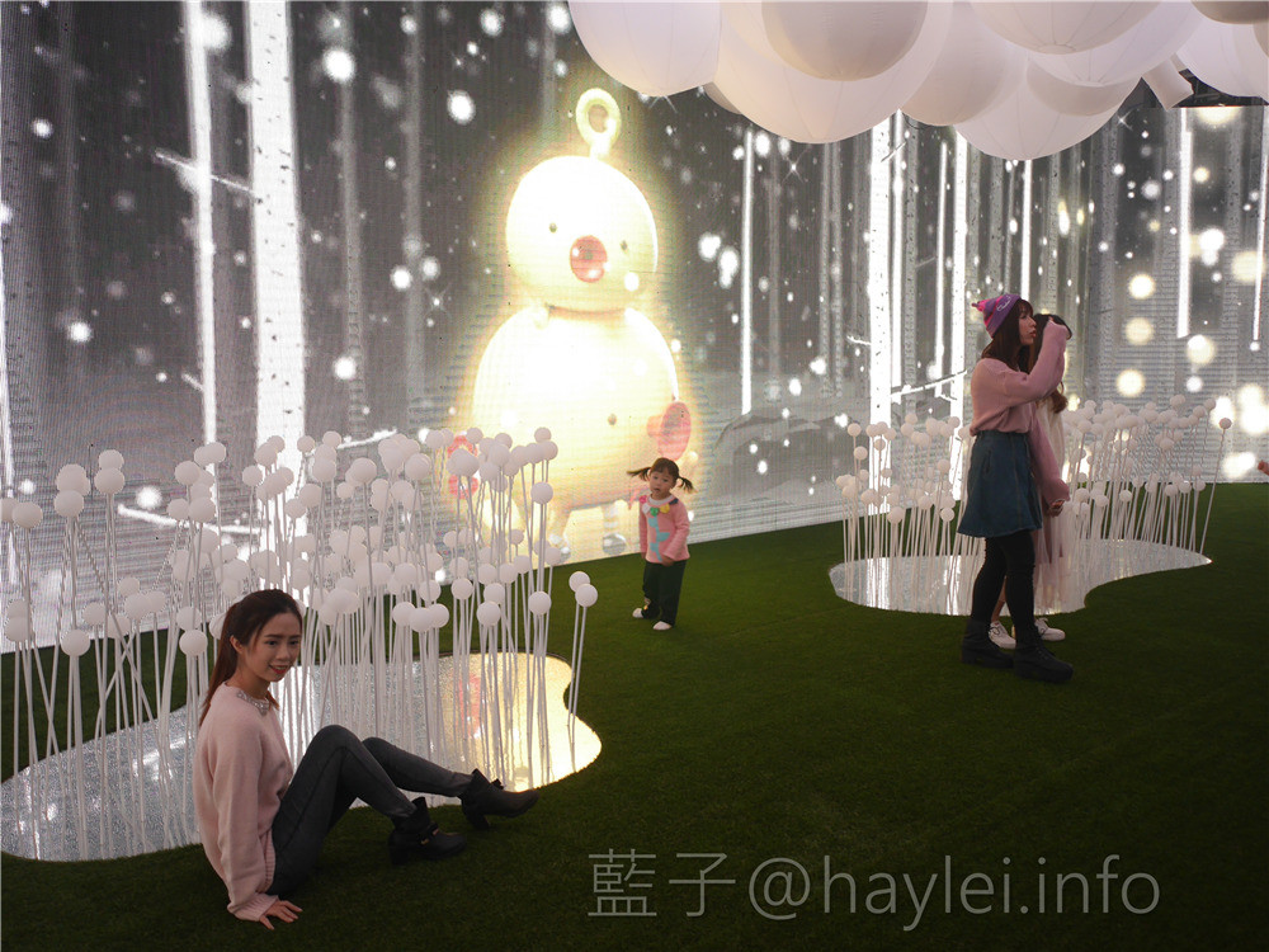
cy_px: 476
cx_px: 634
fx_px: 1100
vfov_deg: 46.8
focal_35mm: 30
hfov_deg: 60.0
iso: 400
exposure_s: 1/60
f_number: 1.7
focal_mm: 15
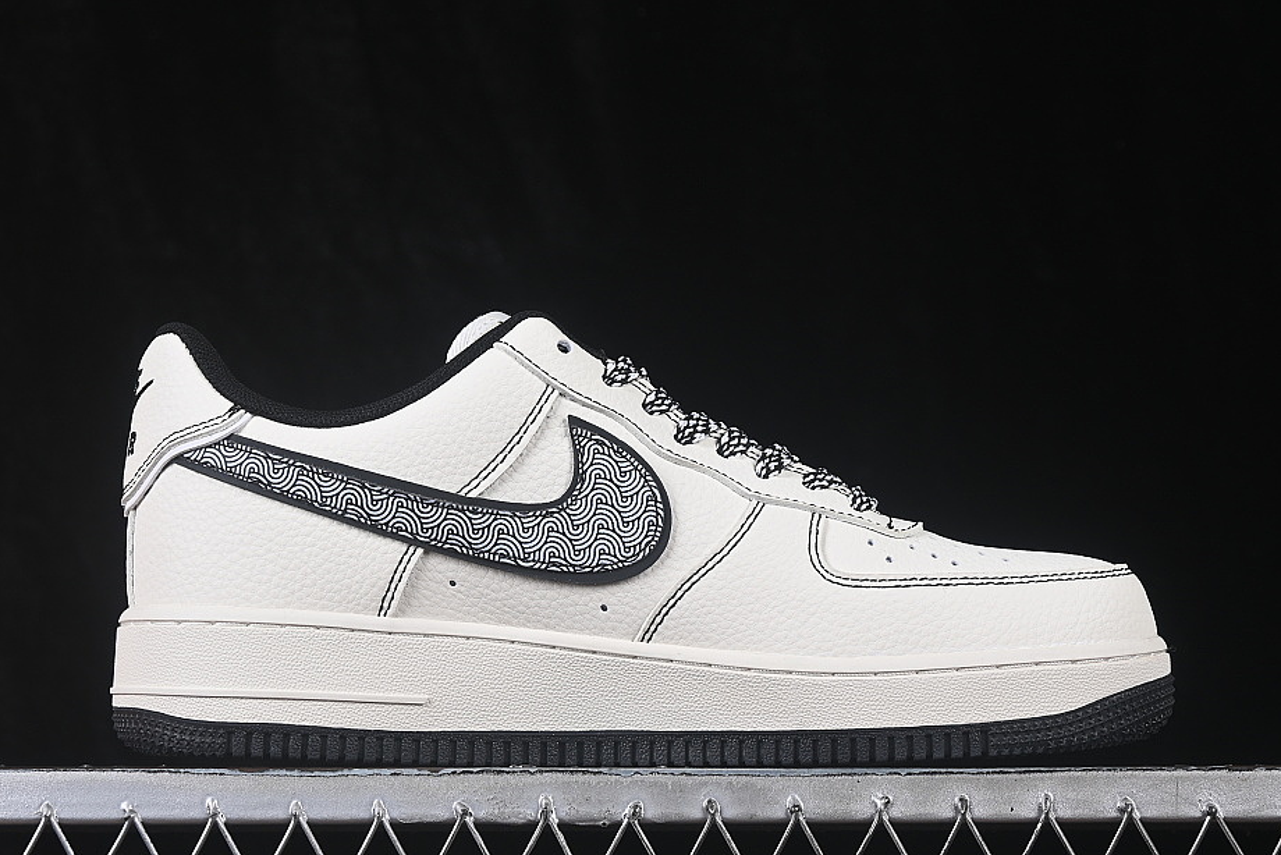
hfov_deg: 23.1
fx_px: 3132
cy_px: 455
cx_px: 635
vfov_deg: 15.5
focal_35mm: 88
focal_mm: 50
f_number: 8
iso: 160
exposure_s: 1/80
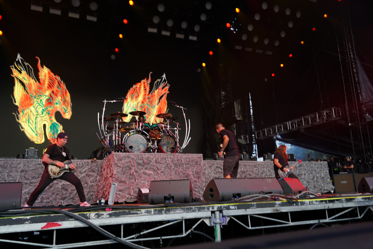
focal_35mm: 30
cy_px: 124
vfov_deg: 43.6
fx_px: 311
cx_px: 186
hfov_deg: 61.9
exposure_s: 1/50
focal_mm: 30
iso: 100
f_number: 5
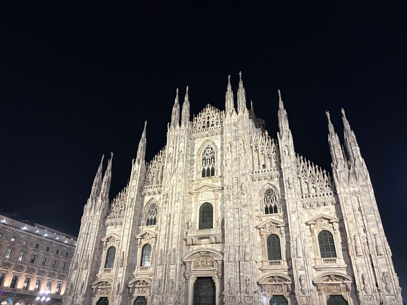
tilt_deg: +30.1
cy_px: 152
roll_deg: -2.3
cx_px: 204
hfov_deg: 67.3
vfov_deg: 53.1
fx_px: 306
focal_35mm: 26
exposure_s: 1/50
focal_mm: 5.96
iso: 500
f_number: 1.6
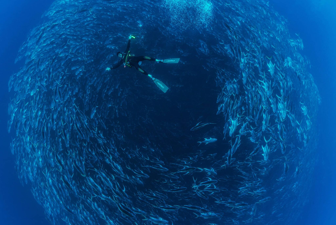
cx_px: 168
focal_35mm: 15
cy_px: 112
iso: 400
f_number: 5.6
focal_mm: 15
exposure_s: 1/125
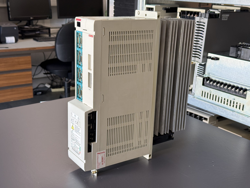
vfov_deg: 30.3
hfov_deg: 39.7
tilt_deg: -17.2
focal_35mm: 48
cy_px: 94
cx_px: 125
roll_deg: -2.0
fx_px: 347
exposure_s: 1/100
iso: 80
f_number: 1.78
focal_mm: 6.76
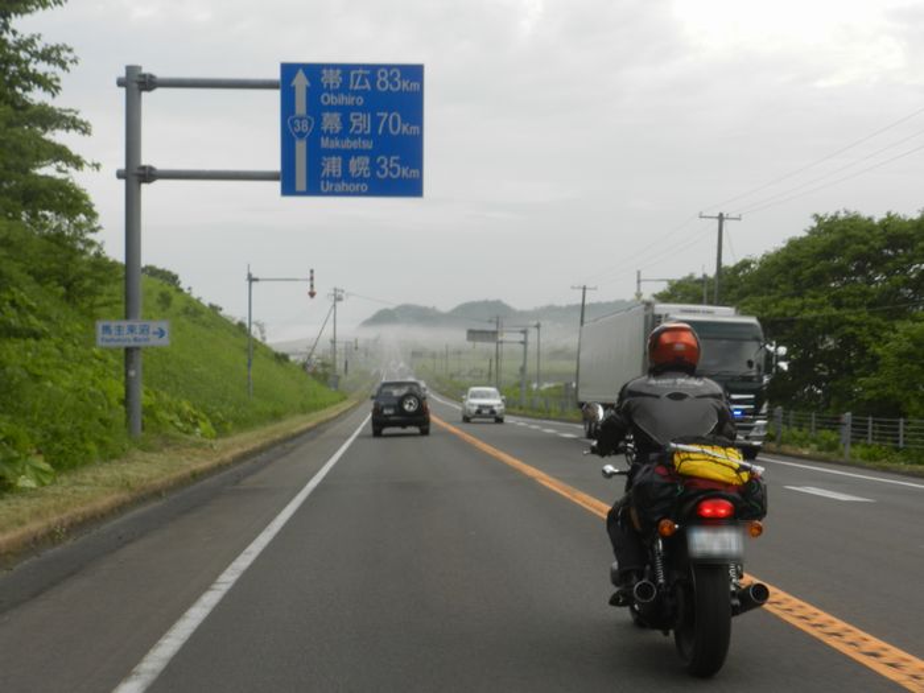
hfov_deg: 36.2
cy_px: 346
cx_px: 462
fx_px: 1415
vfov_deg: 27.5
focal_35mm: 53
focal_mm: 9.4
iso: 160
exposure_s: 1/250
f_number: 4.4
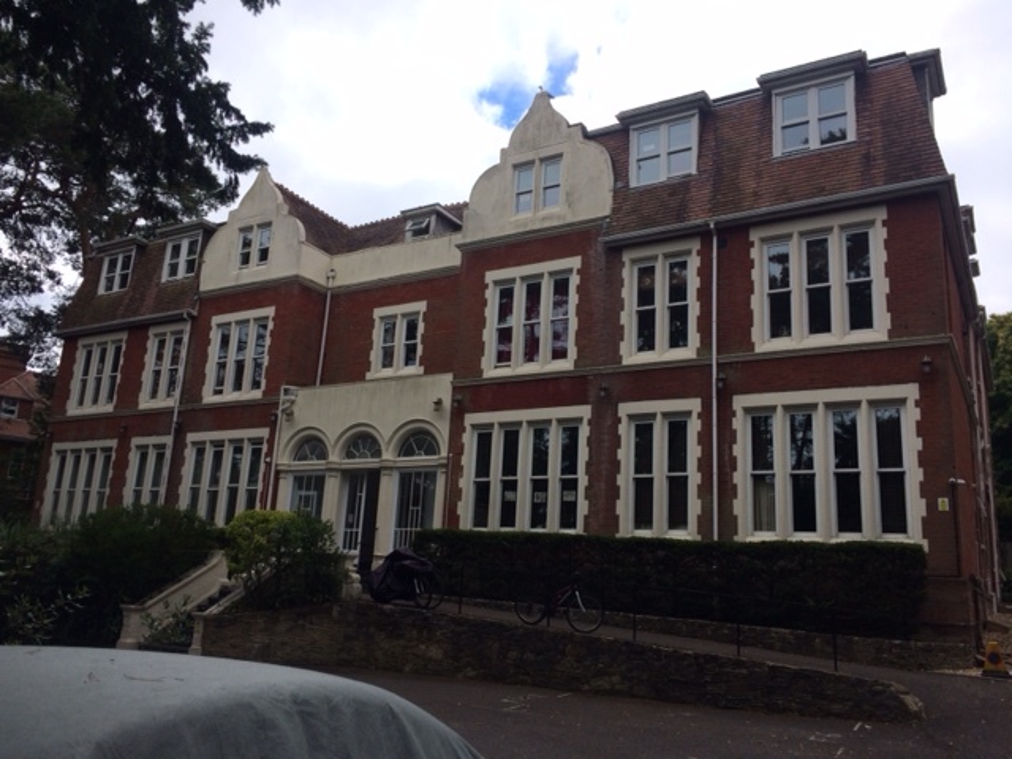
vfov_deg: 48.2
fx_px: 848
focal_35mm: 29
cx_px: 506
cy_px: 380
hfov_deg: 61.7
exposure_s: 1/1786
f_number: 2.2
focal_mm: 4.15
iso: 32
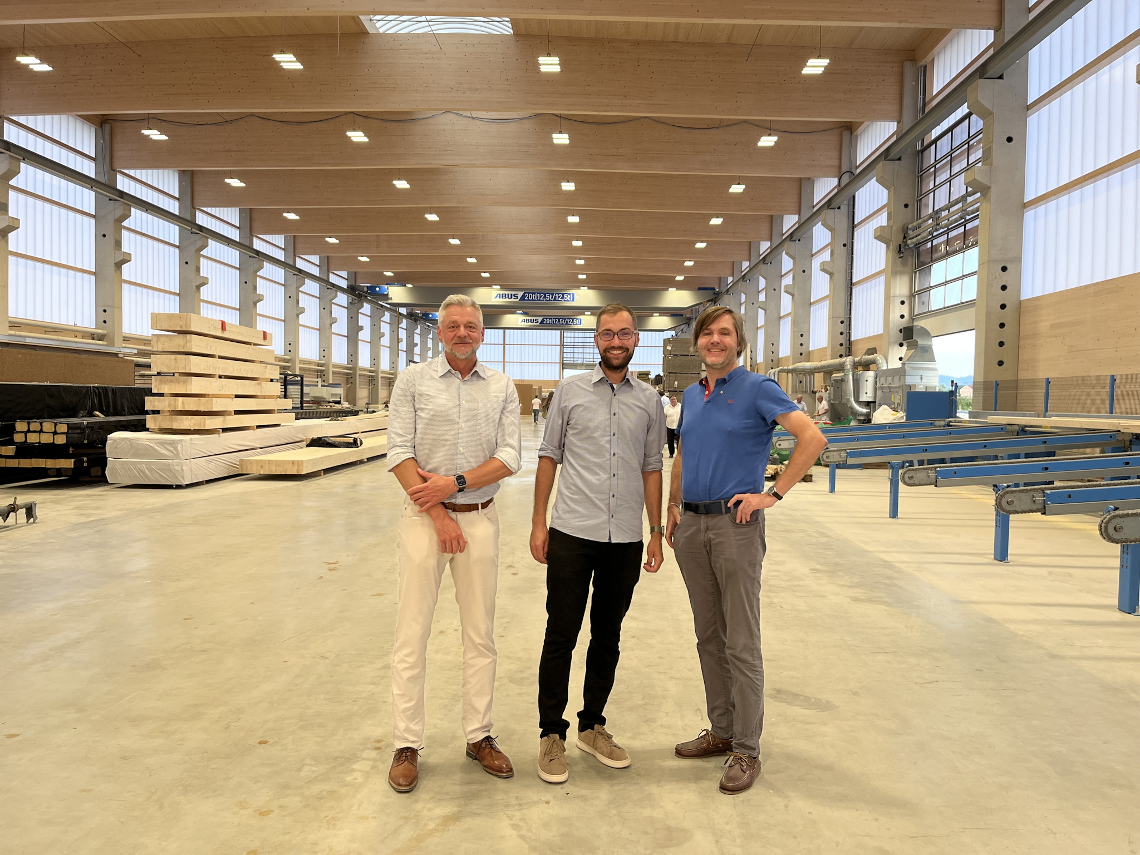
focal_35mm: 26
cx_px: 570
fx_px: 856
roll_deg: -2.2
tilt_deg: -2.3
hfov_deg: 67.3
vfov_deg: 53.1
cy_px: 428
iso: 64
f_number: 1.6
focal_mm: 5.1
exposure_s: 1/122
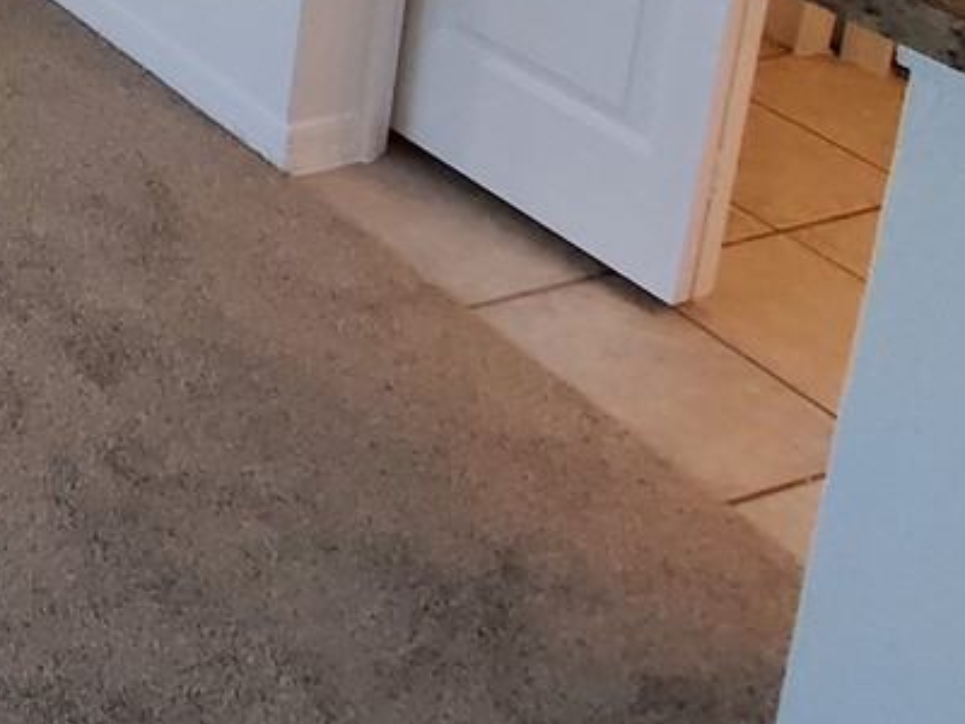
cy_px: -627
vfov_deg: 19.6
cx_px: -726
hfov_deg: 22.8
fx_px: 1450
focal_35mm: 52
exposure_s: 1/59
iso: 320
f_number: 2.2
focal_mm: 1.8
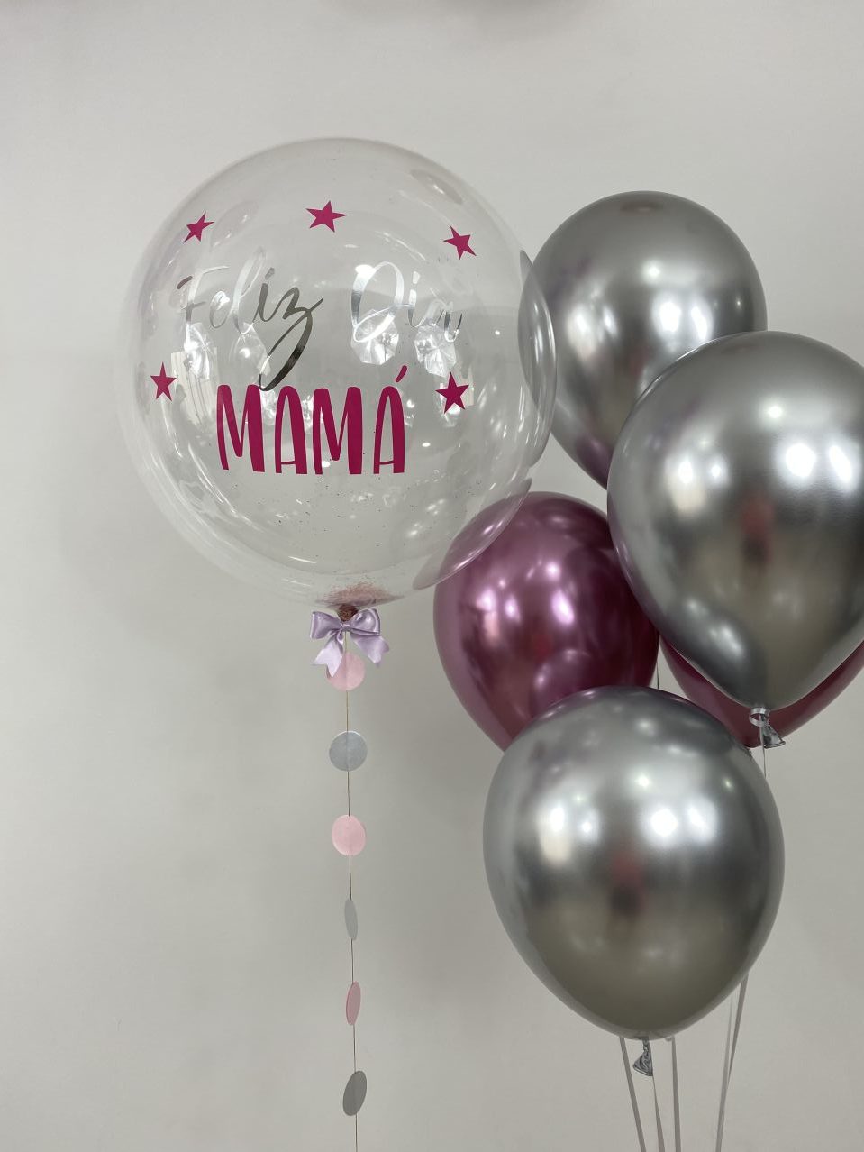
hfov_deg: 53.1
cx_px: 432
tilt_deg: +3.8
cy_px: 576
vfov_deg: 67.3
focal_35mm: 26
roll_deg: +0.5
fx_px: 865
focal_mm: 4.25
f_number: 1.8
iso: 32
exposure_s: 1/120
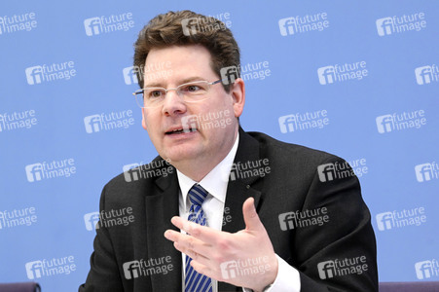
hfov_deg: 15.8
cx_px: 220
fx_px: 1584
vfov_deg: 10.5
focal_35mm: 130
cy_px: 146
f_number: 5
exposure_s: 1/640
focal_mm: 130
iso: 3200
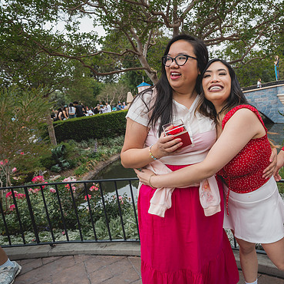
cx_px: 211
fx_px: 223
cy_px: 138
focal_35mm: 24
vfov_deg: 65.0
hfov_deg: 61.6
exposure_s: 1/160
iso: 250
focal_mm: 18
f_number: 4.5
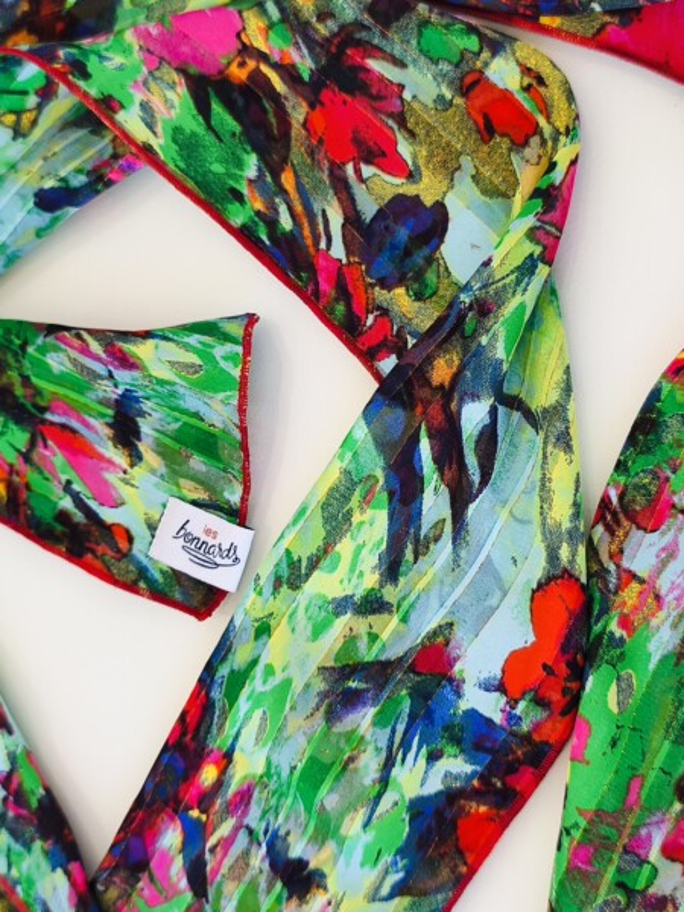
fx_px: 843
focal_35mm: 32
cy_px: 456
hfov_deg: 44.2
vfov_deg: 56.8
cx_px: 342
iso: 50
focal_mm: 6.14
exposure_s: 1/30
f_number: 1.65
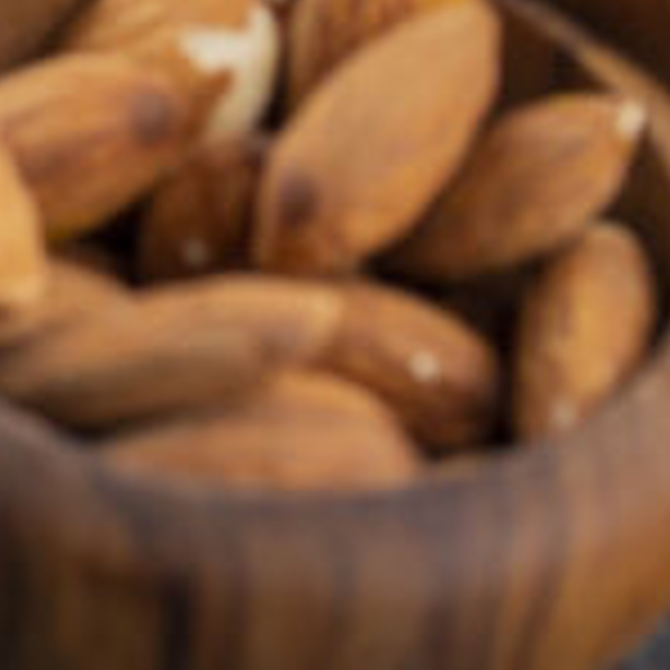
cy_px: -706
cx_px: -1286
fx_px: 13423
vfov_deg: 2.8
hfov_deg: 2.8
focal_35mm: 613
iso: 100
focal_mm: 105
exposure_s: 1/100
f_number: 9
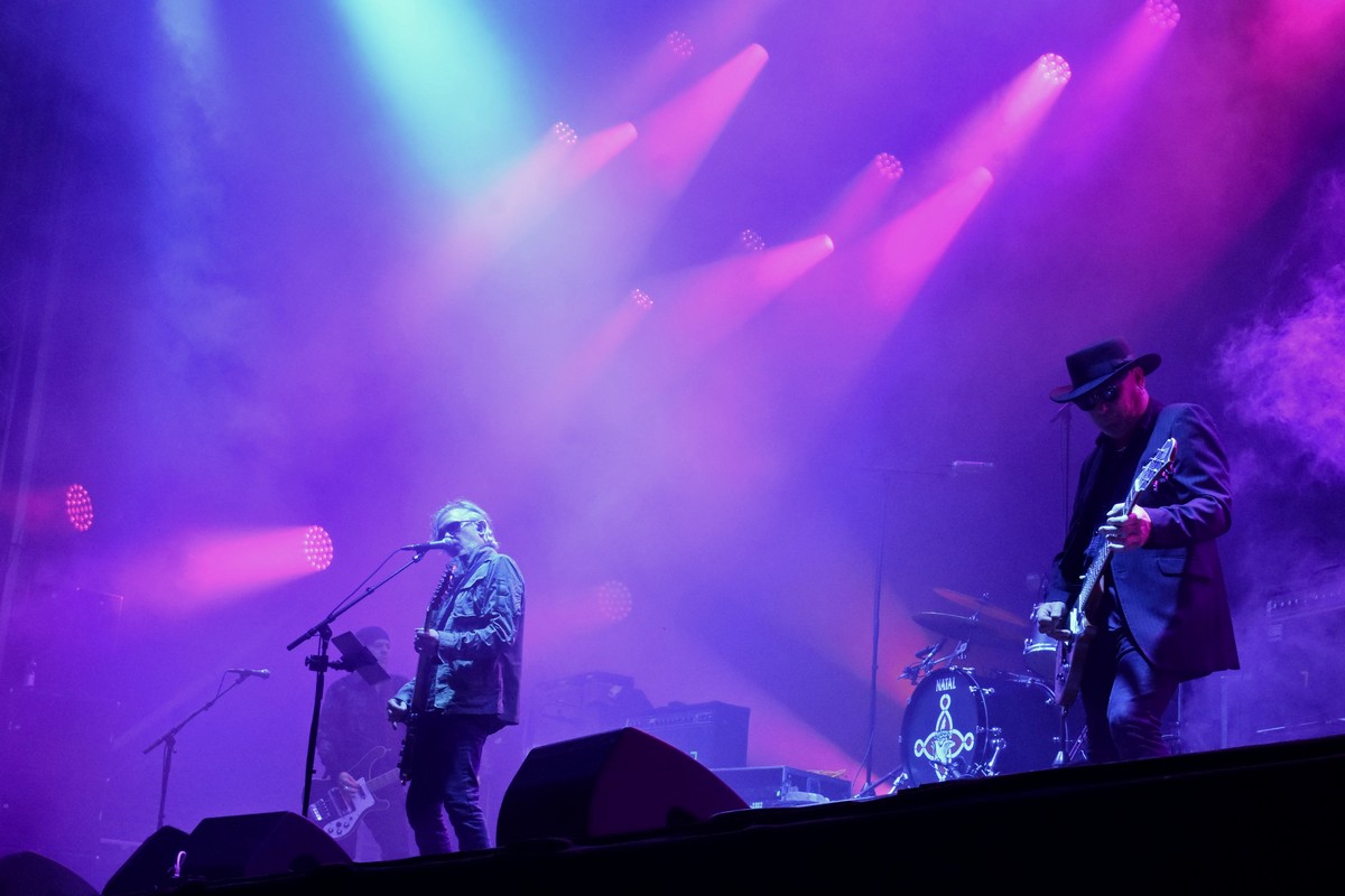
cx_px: 672
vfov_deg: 30.8
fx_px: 1625
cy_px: 448
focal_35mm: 44
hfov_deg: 45.0
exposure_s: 1/160
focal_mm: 29
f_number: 9
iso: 2500
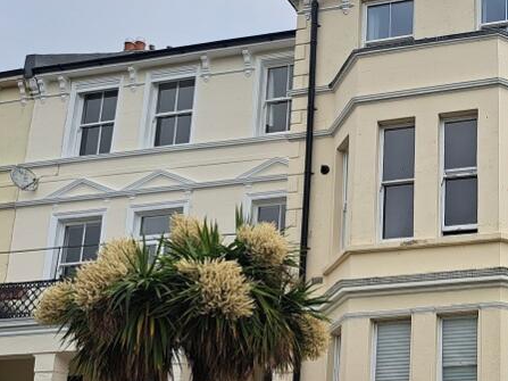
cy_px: 337
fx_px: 807
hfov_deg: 32.6
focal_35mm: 55
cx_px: 489
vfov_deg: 25.8
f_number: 1.8
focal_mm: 5.23
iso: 50
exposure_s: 1/1689
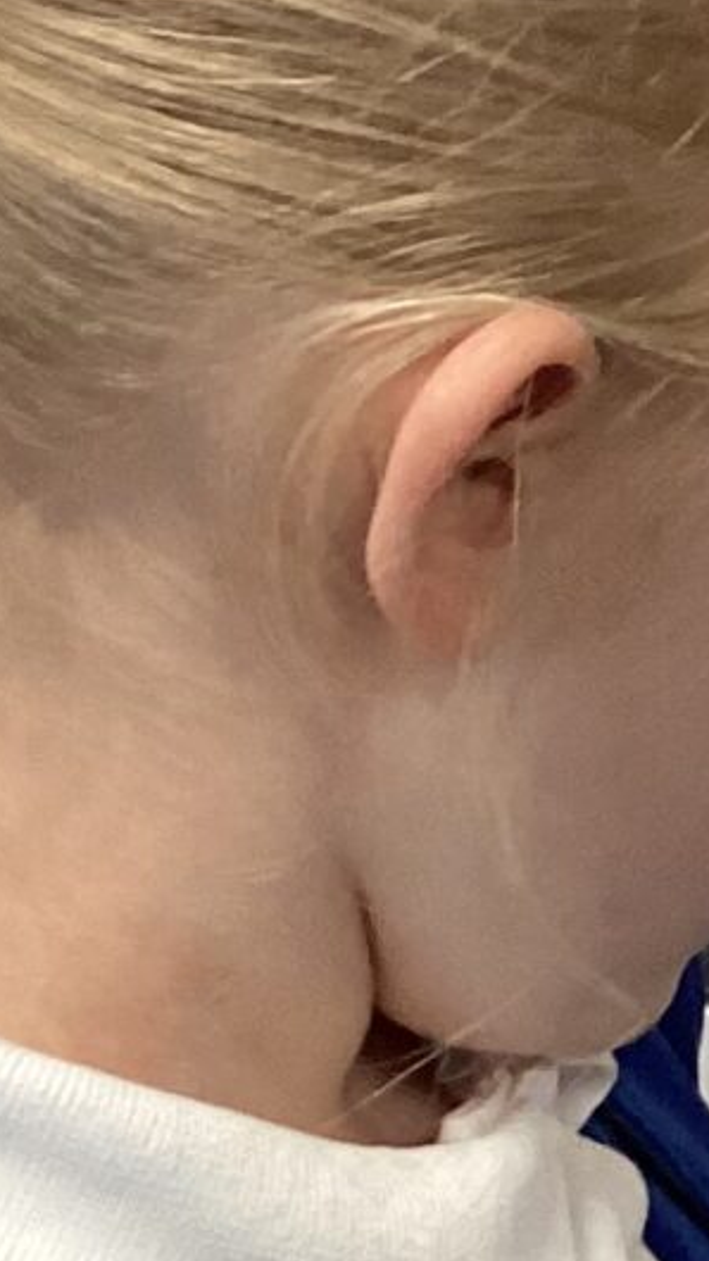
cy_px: 1230
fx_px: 5450
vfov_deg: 13.0
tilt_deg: -32.3
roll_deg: +7.5
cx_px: 1432
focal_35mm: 163
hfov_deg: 7.2
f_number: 2.4
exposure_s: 1/60
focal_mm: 3.3
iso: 160
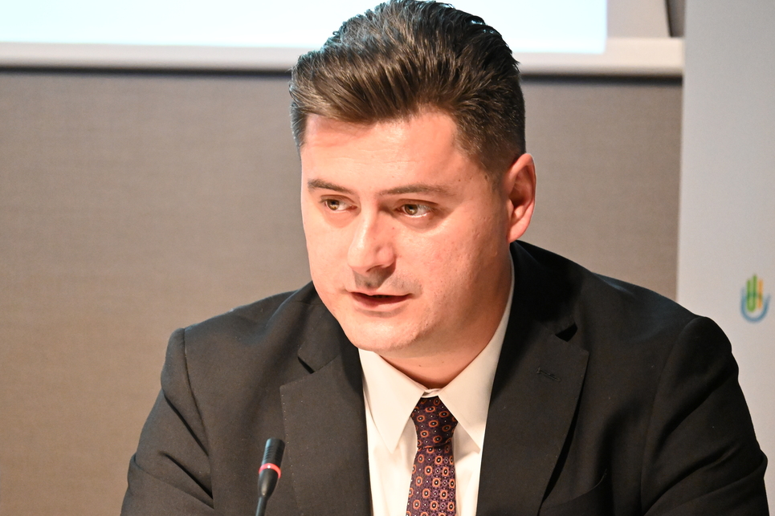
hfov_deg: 6.5
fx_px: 6813
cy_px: 246
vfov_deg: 4.3
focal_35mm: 317
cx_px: 381
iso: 6400
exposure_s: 1/125
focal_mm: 195
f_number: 5.6
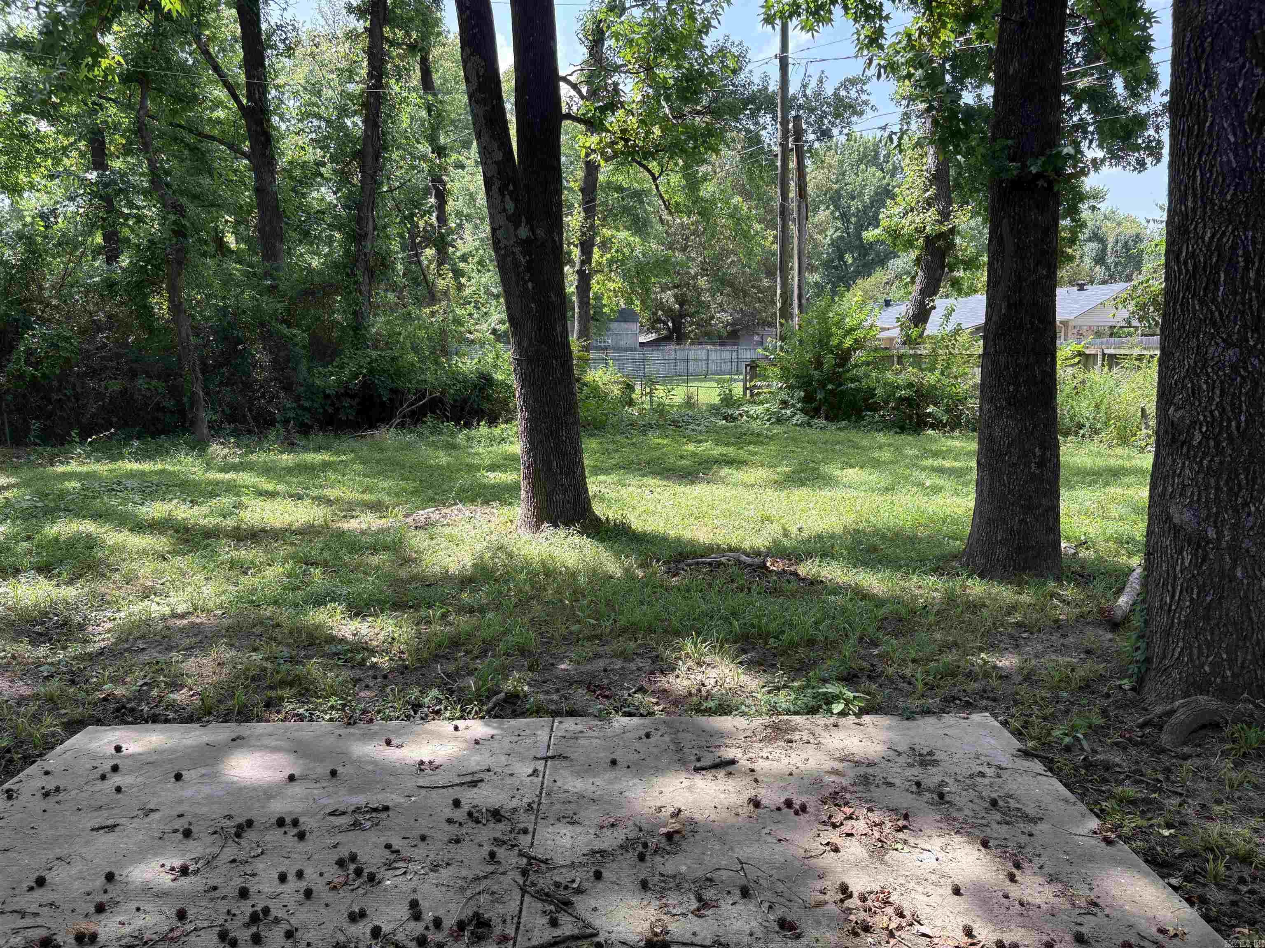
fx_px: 950
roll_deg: +0.3
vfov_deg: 53.1
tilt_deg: -6.9
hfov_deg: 67.3
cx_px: 632
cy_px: 474
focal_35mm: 26
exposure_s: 1/354
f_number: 1.6
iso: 50
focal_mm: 5.96
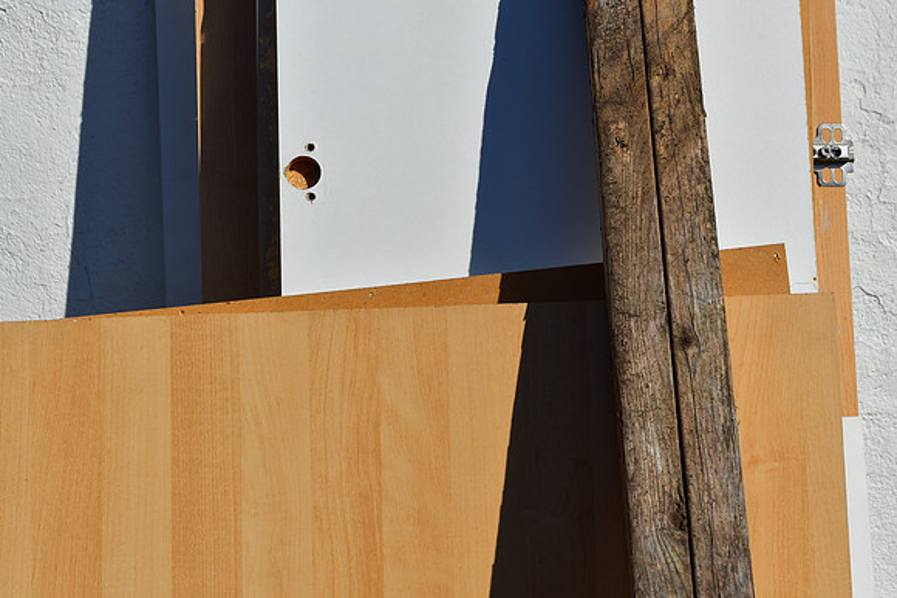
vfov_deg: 17.5
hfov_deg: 26.0
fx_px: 1944
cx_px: 448
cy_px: 299
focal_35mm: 78
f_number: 11
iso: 200
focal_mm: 52
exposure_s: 1/640
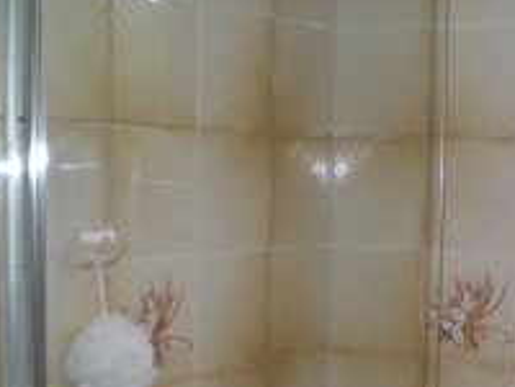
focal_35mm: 76
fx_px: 1131
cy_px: 317
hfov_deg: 25.5
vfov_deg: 19.2
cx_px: 358
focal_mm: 6.3
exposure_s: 1/30
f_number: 3.1
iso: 64
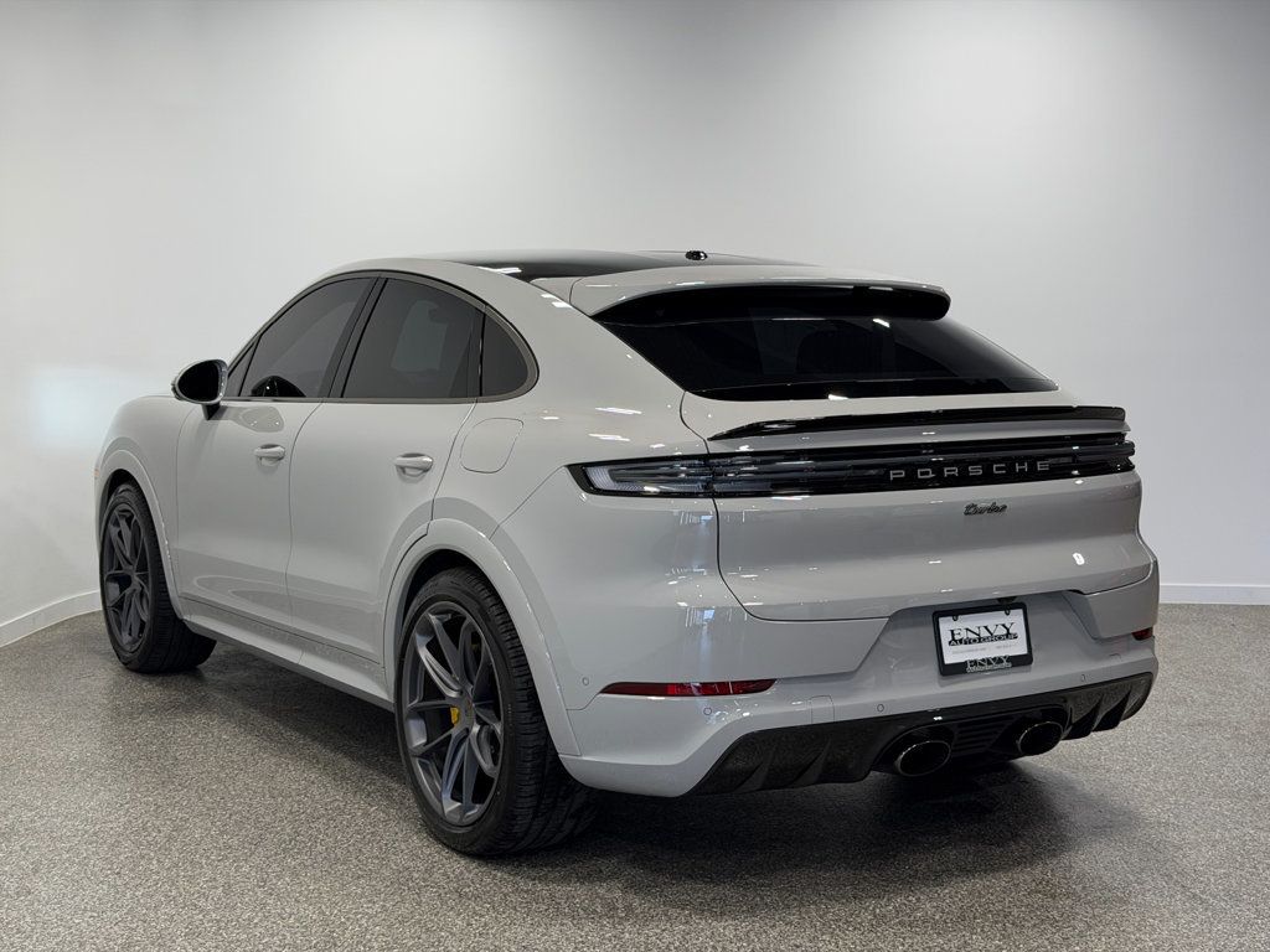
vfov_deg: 30.3
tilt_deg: -5.5
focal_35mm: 48
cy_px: 476
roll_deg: +0.0
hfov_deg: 39.7
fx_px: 1761
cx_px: 635
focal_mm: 6.76
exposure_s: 1/346
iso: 64
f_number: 1.78
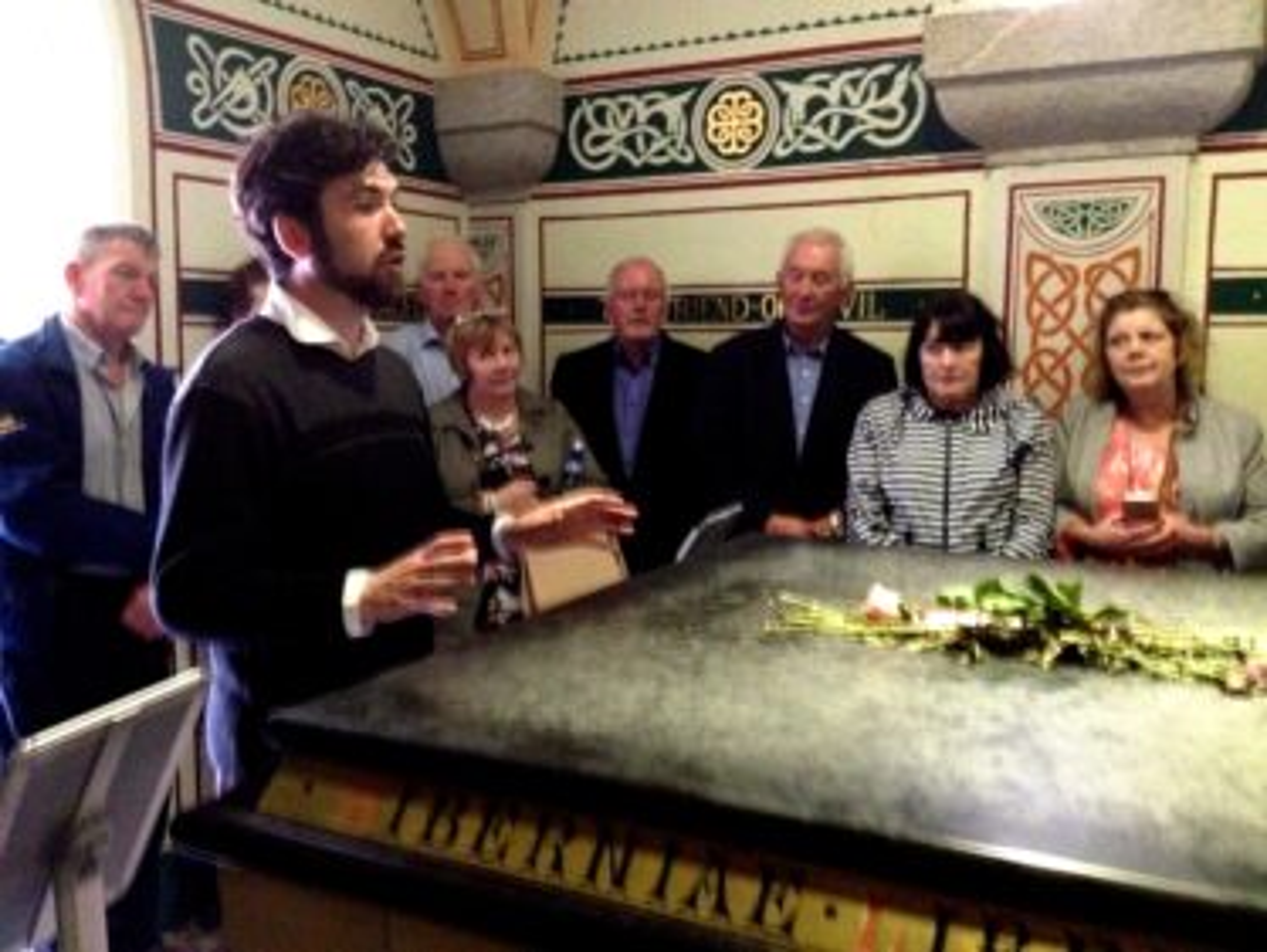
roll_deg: -0.2
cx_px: 634
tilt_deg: -13.2
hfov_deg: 52.6
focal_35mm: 35
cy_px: 476
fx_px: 1282
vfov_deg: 40.7
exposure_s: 1/15
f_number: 2.4
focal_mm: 4.28
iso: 800
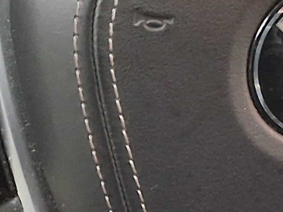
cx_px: -12
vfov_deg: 10.4
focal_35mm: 142
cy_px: 0
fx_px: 1161
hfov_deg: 13.7
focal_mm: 2.91
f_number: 1.9
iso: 250
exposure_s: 1/24
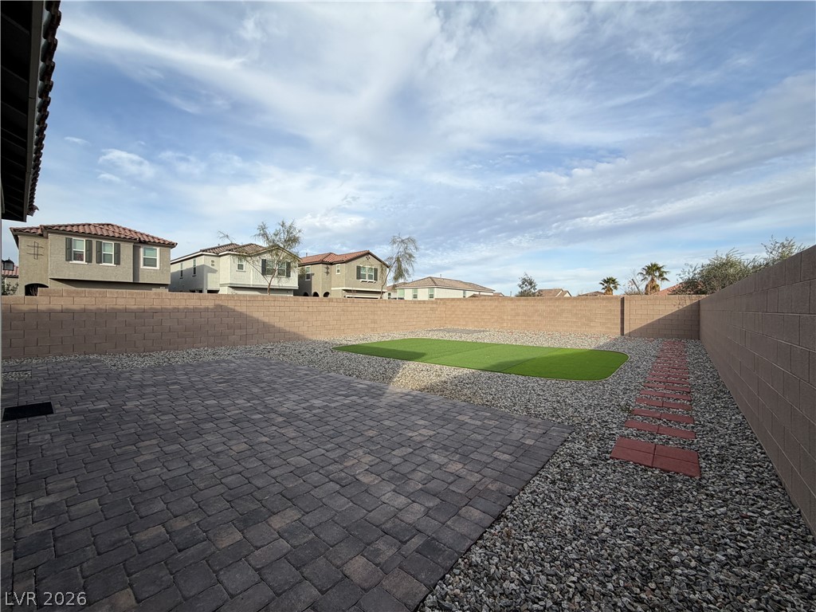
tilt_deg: -0.3
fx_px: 330
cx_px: 408
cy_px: 306
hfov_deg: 102.1
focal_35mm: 14
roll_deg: -0.4
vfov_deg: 85.7
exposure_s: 1/770
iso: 25
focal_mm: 2.22
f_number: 2.2
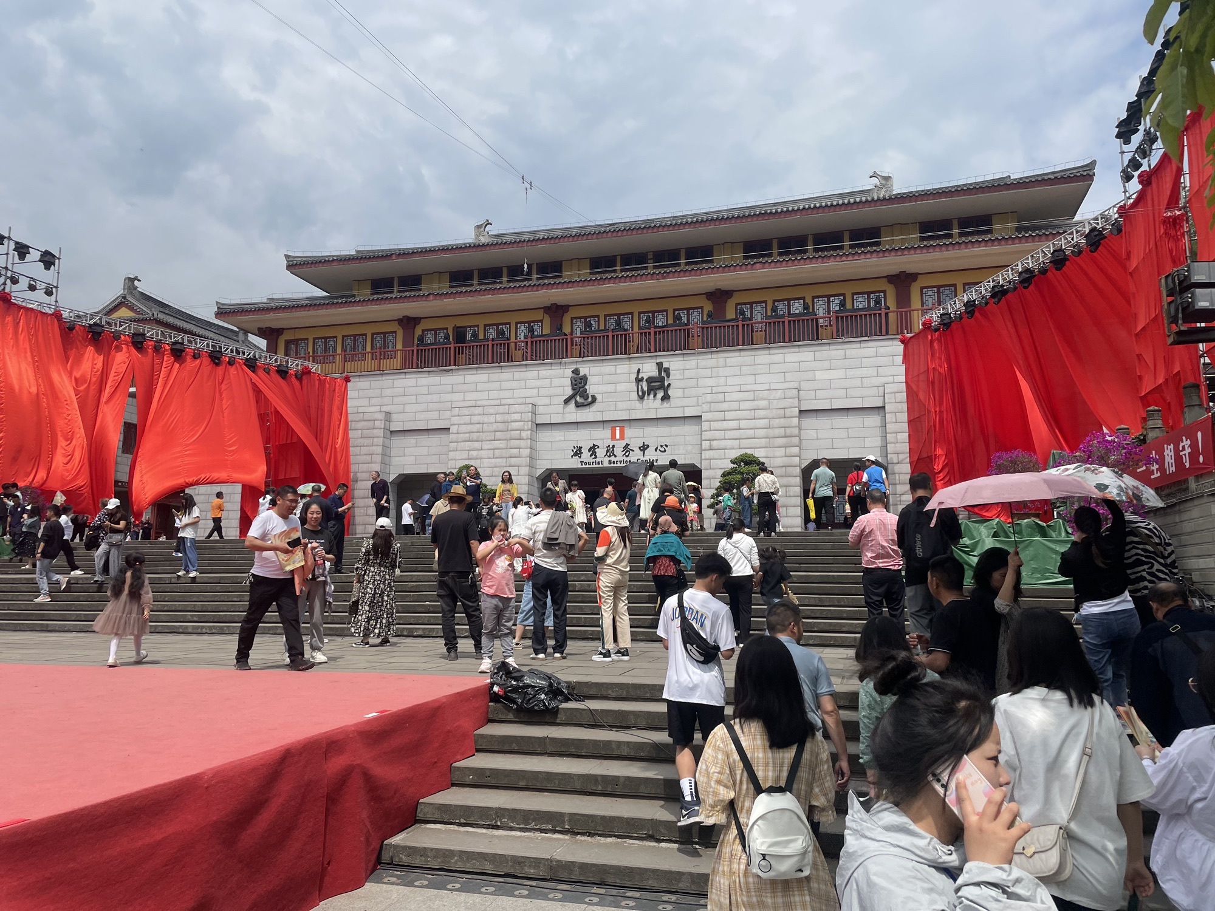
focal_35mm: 26
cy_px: 456
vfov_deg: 53.1
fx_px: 913
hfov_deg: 67.3
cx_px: 608
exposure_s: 1/4651
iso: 32
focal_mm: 4.2
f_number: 1.6
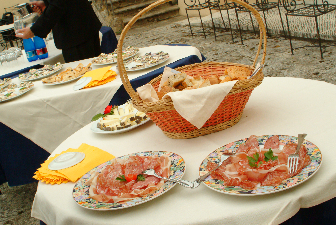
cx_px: 170
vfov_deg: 27.6
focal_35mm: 49
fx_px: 458
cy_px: 97
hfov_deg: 40.3
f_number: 16
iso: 800
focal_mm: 28
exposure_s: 1/90
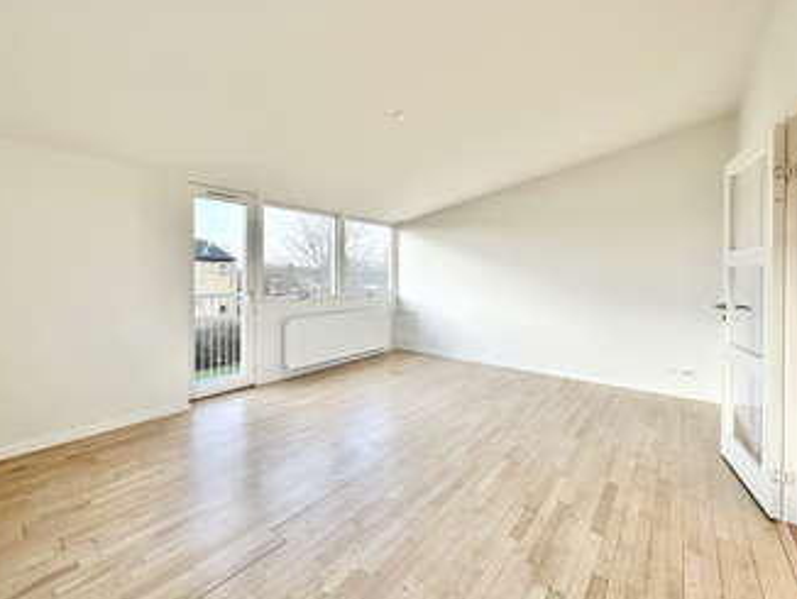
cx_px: 351
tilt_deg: -0.3
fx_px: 369
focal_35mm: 16
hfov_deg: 94.0
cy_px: 276
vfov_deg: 78.0
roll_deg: -0.3
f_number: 2.2
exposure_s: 1/99
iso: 40
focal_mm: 2.22
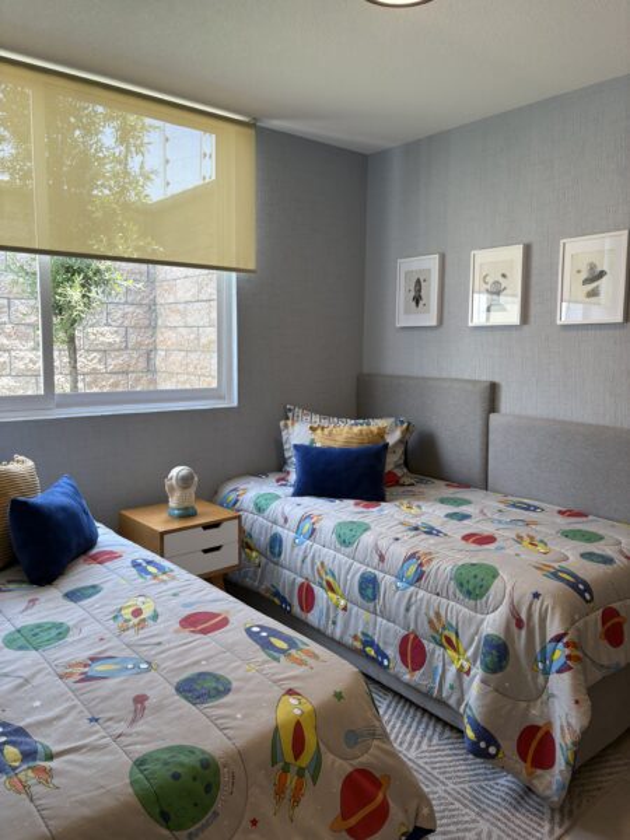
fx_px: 631
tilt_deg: -4.3
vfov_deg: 67.3
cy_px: 420
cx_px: 315
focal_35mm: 26
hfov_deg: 53.1
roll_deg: -1.0
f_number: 1.6
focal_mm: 5.96
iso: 50
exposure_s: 1/122
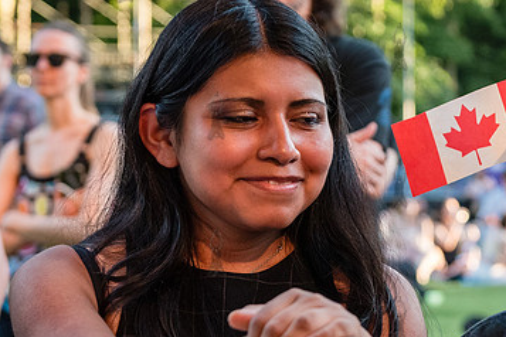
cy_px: 200
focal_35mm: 114
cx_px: 400
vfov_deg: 12.0
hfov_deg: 17.8
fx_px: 1602
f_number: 3.2
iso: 2000
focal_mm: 50
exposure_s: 1/800
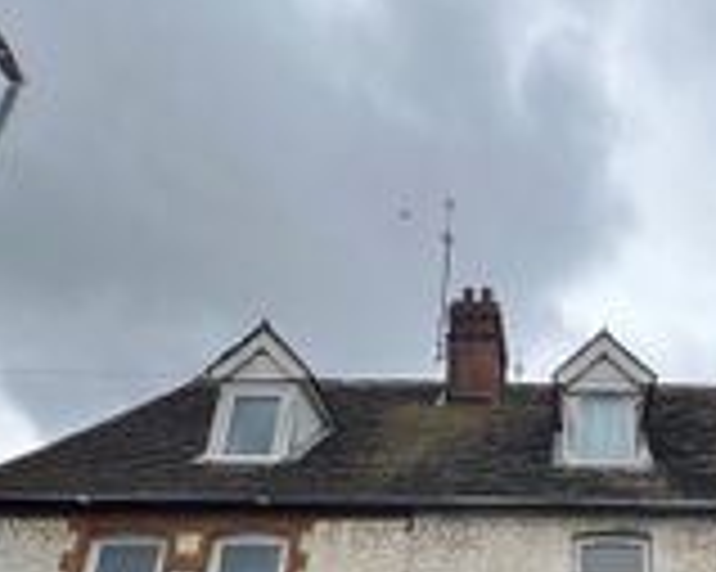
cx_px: 599
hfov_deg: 51.3
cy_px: 577
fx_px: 678
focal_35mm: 32
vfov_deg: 40.0
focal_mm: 1.57
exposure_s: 1/791
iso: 32
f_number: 1.8
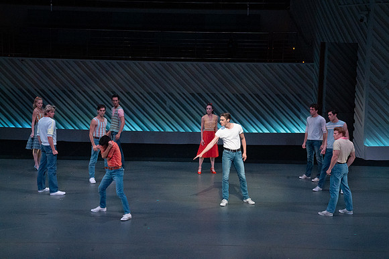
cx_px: 194
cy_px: 130
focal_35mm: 70
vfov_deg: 19.5
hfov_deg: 28.8
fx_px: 757
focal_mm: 70
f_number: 13
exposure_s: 1/400
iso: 20000
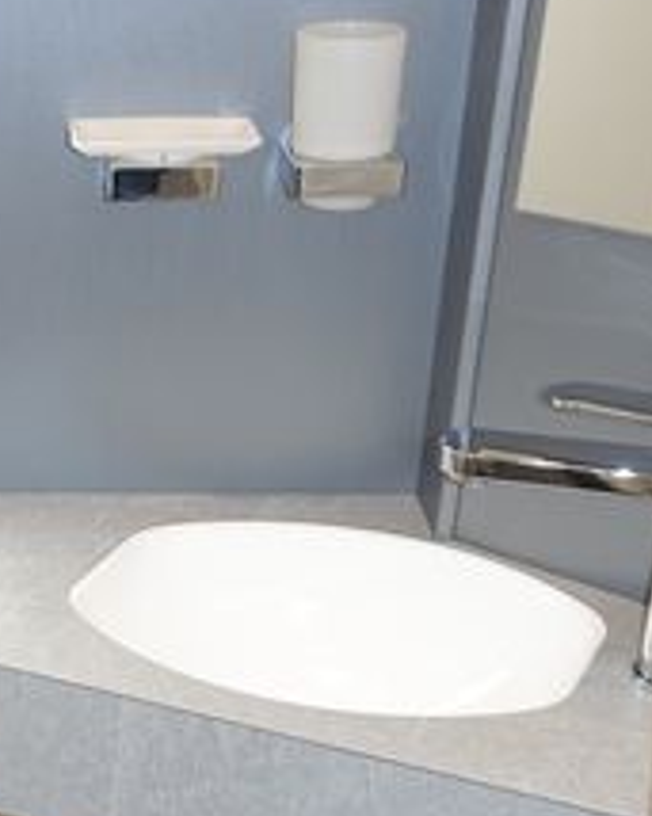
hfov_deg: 18.0
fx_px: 1955
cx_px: -122
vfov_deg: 22.7
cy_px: 793
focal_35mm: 81
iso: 125
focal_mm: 8.8
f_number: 2.8
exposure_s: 1/30
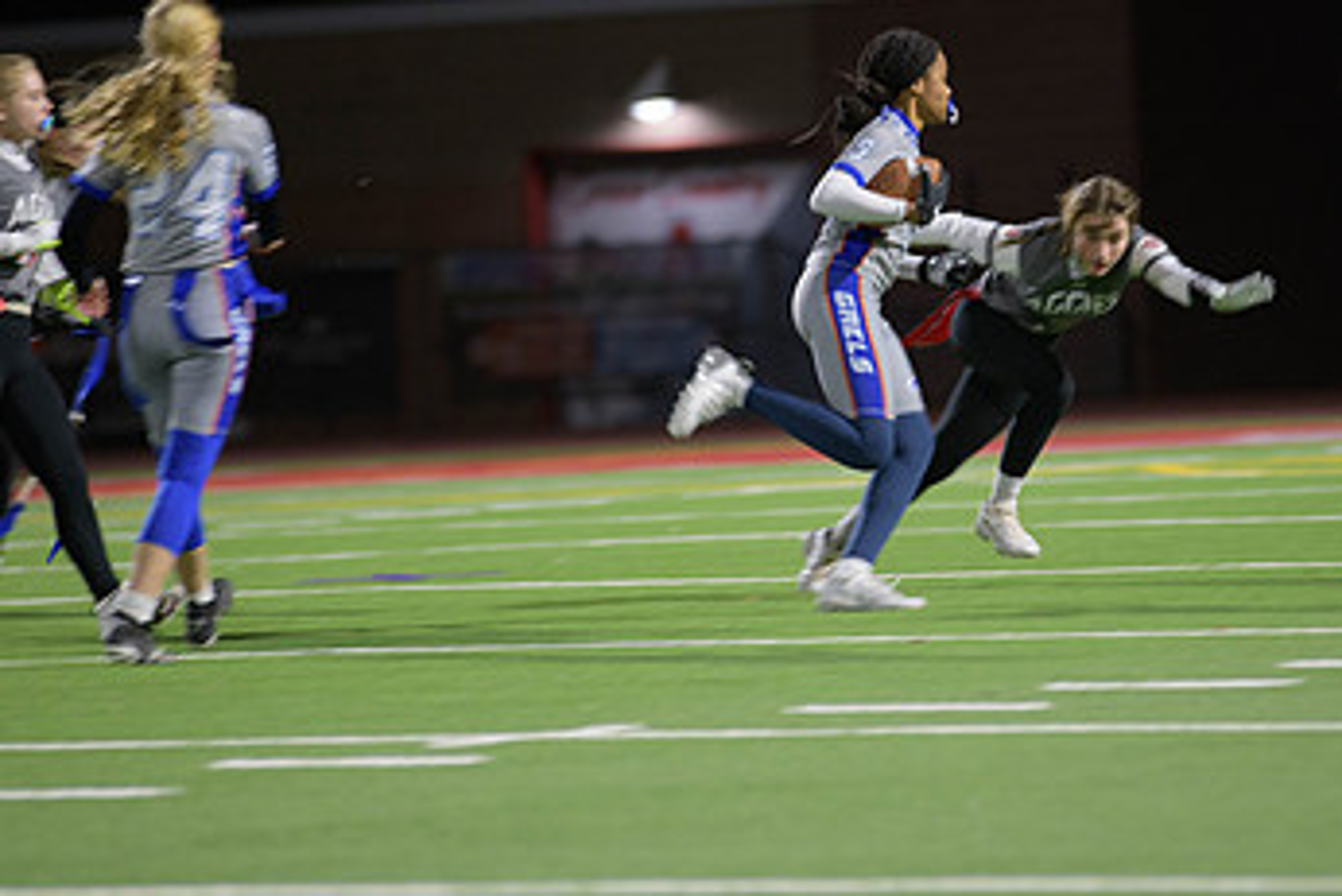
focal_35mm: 335
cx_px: 815
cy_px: 254
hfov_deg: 6.1
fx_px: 12493
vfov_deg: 4.1
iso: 1250
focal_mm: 200
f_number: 2.8
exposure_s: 1/200
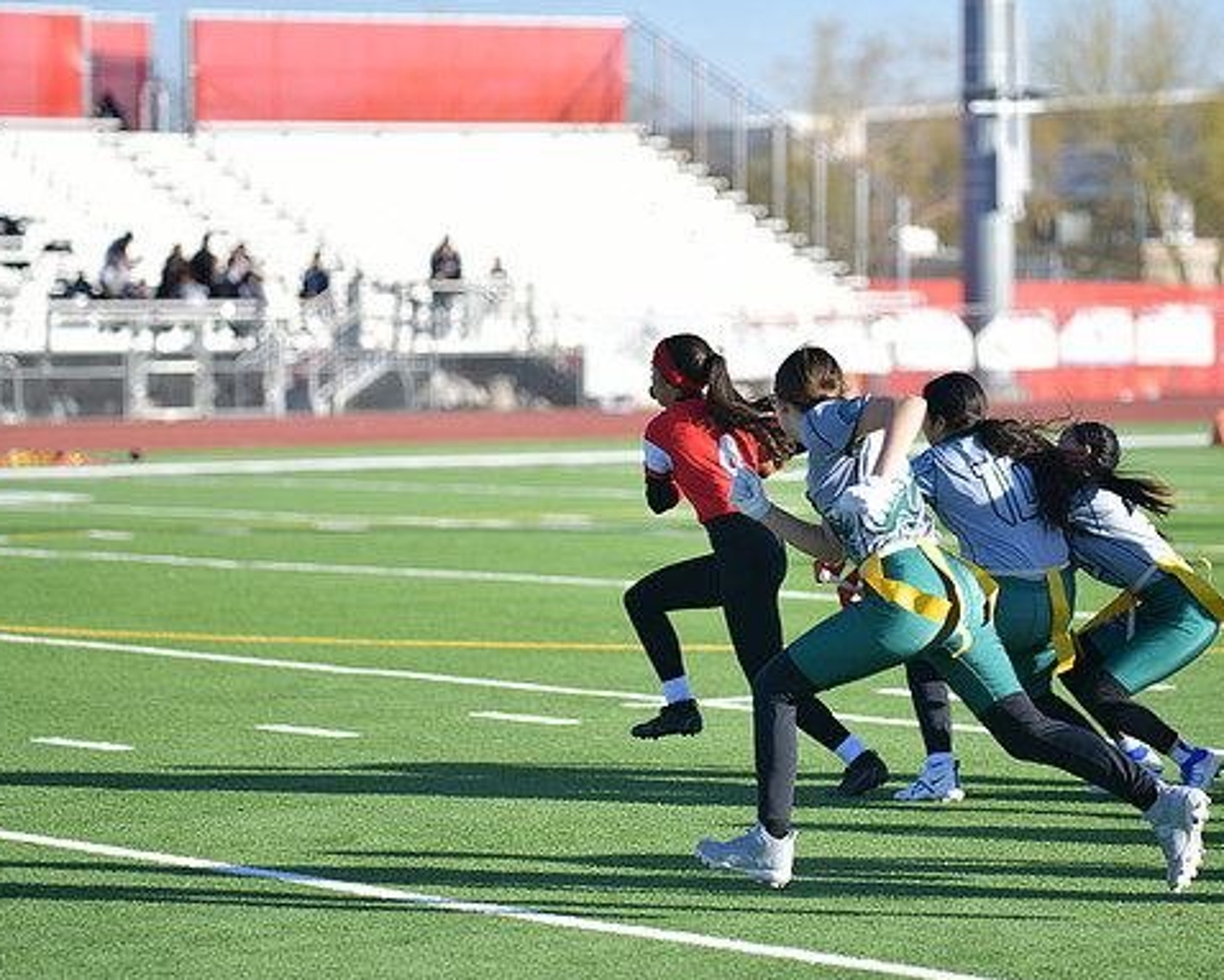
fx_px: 5981
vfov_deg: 9.4
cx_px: 709
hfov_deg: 11.7
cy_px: 493
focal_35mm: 165
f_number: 2.8
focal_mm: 145
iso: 64
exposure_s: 1/800
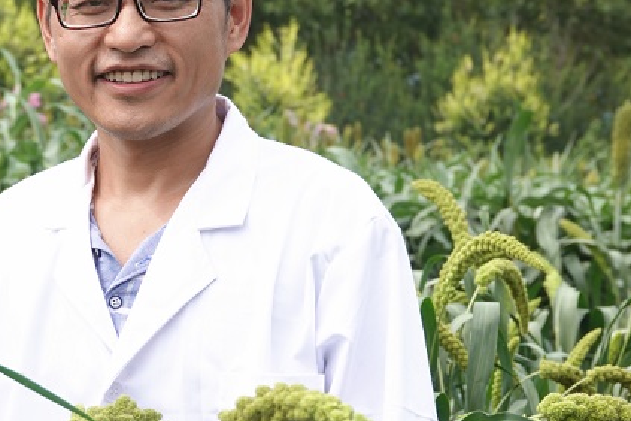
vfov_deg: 10.8
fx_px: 2226
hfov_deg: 16.1
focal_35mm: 127
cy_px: 140
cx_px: 154
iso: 100
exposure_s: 1/800
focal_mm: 25.61
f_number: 3.5
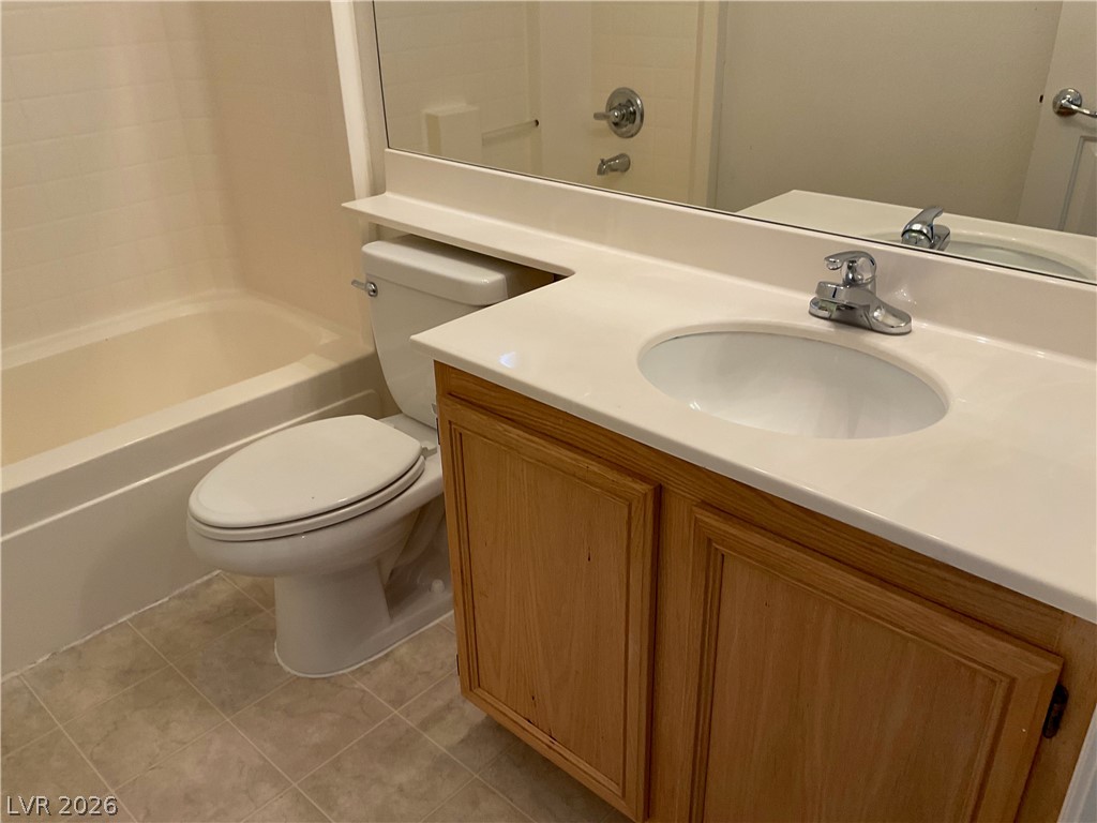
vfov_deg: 48.2
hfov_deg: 61.7
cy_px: 412
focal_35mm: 29
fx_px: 919
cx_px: 548
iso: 64
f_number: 1.8
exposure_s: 1/60
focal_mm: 3
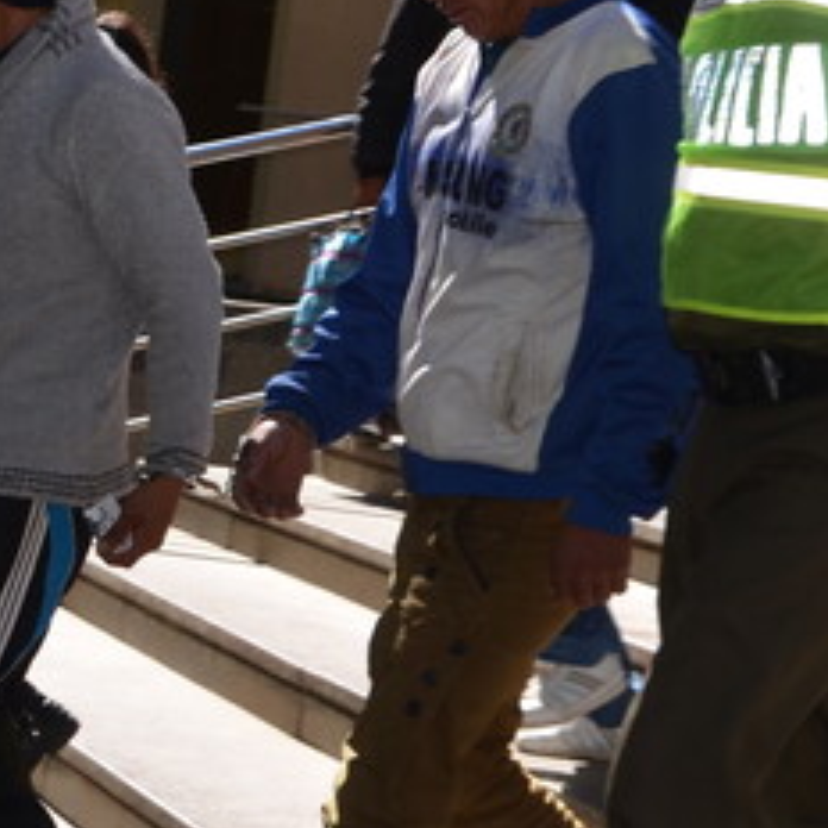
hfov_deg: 14.2
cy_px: 537
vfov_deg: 14.8
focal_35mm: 118
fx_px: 3193
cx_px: -214
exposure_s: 1/200
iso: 100
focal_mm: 22
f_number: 7.1
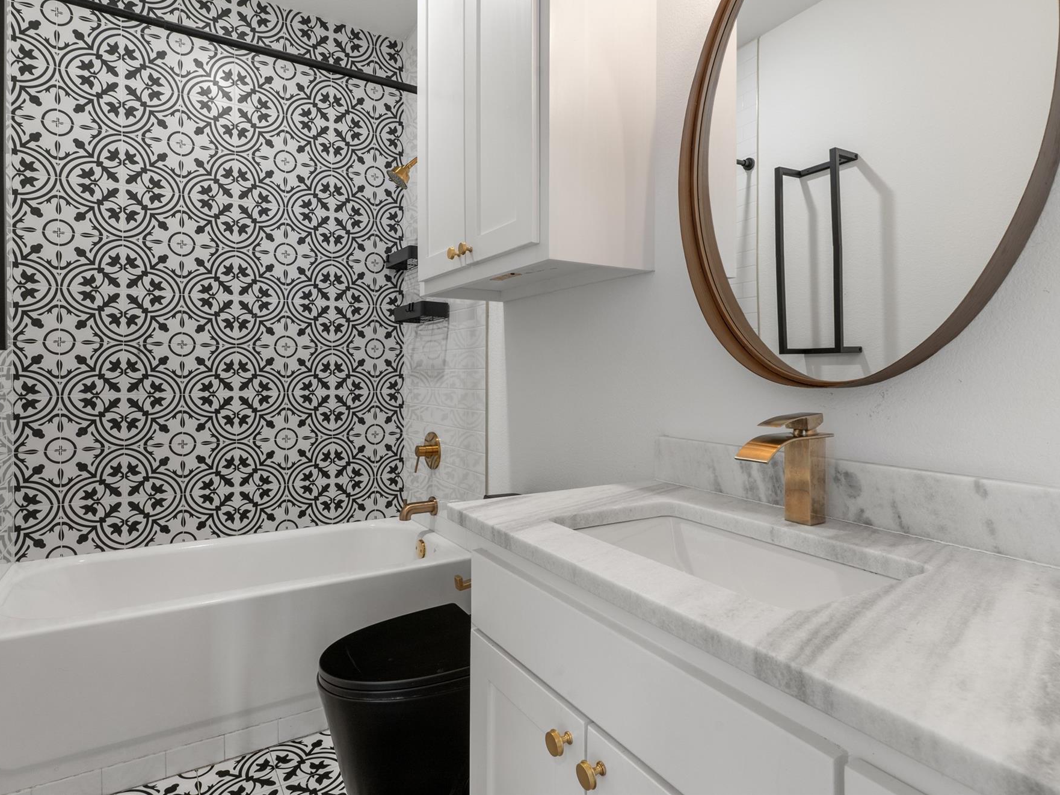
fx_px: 582
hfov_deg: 84.5
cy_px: 385
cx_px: 492
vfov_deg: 68.7
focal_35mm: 19
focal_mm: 17
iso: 400
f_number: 10
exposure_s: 1/2.5
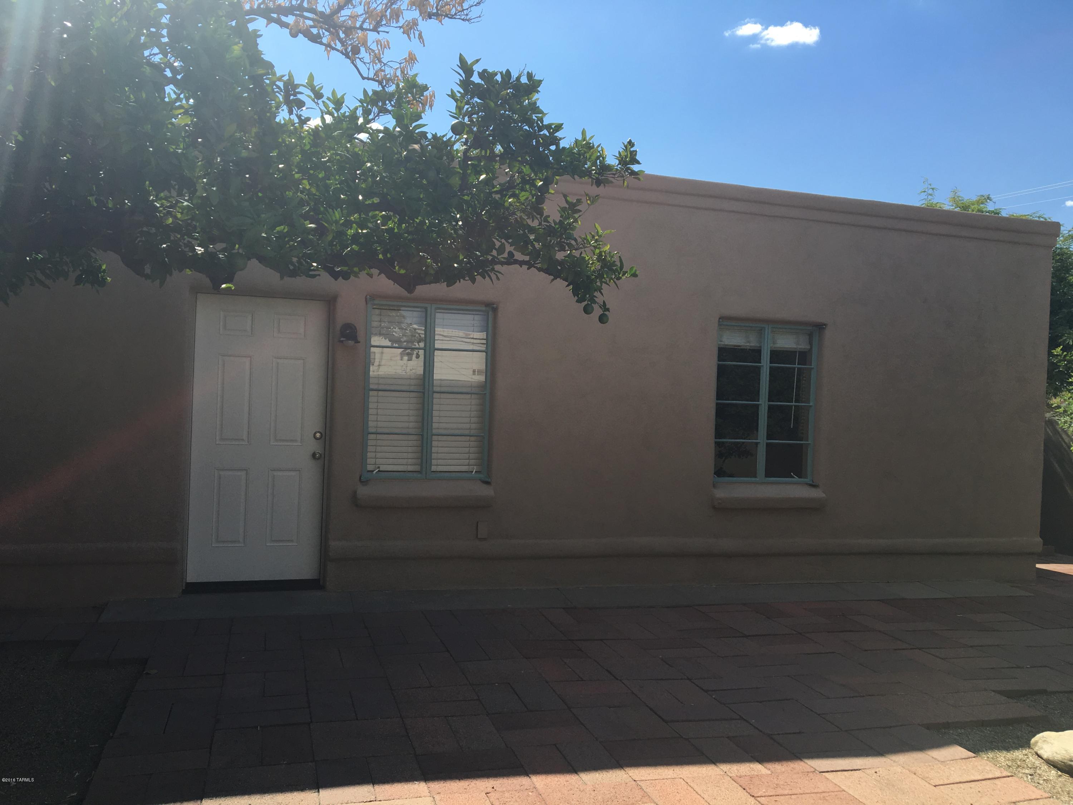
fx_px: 899
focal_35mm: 29
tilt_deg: -0.7
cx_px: 536
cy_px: 402
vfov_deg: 48.2
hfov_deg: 61.7
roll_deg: -1.3
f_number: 2.2
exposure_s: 1/1350
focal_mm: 4.15
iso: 25
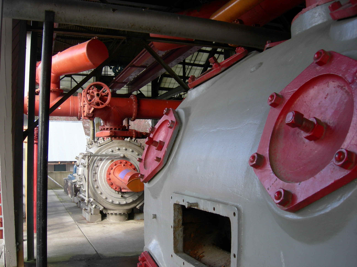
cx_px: 178
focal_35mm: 36
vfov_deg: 39.7
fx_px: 371
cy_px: 134
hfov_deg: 51.4
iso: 64
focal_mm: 7.5
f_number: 3.8
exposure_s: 1/63
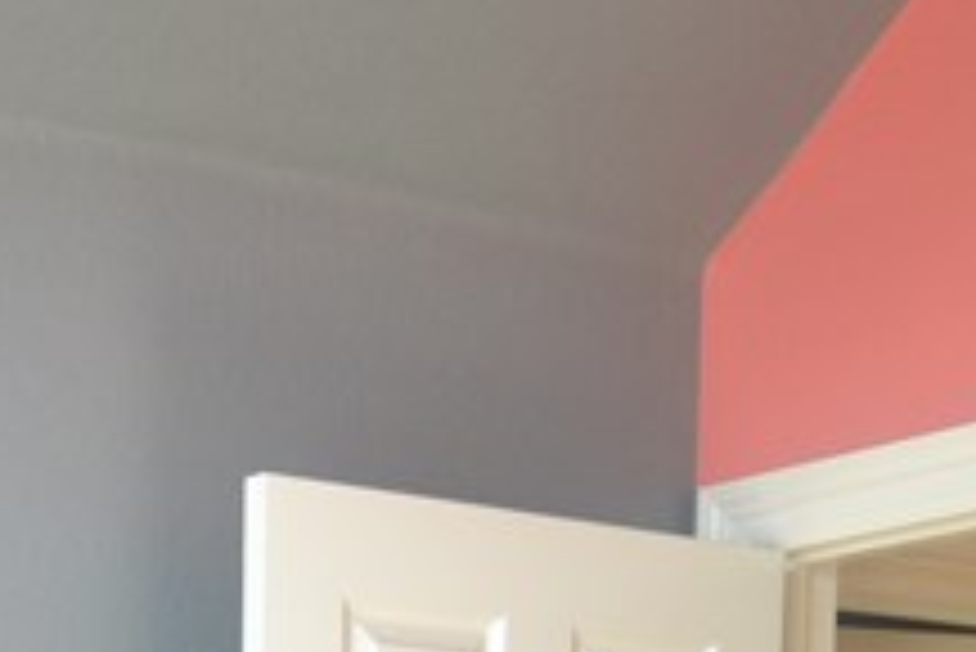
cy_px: 1412
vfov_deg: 11.4
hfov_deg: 19.0
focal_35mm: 105
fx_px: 2848
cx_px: 40
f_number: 4.8
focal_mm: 14
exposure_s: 1/80
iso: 400
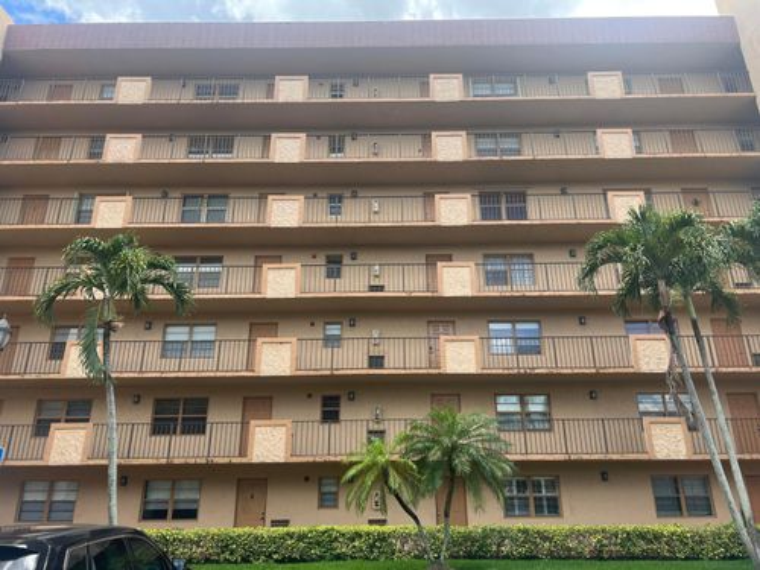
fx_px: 571
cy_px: 285
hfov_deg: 67.3
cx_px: 380
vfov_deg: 53.1
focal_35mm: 26
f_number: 1.5
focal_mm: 5.7
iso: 50
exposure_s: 1/1224
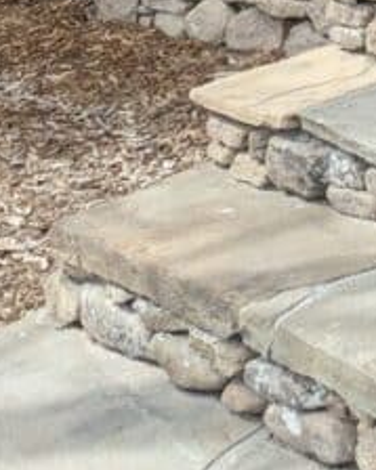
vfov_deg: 14.0
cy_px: -569
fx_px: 1489
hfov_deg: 12.4
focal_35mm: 107
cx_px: 794
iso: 48
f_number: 1.85
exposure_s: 1/2020
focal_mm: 6.81
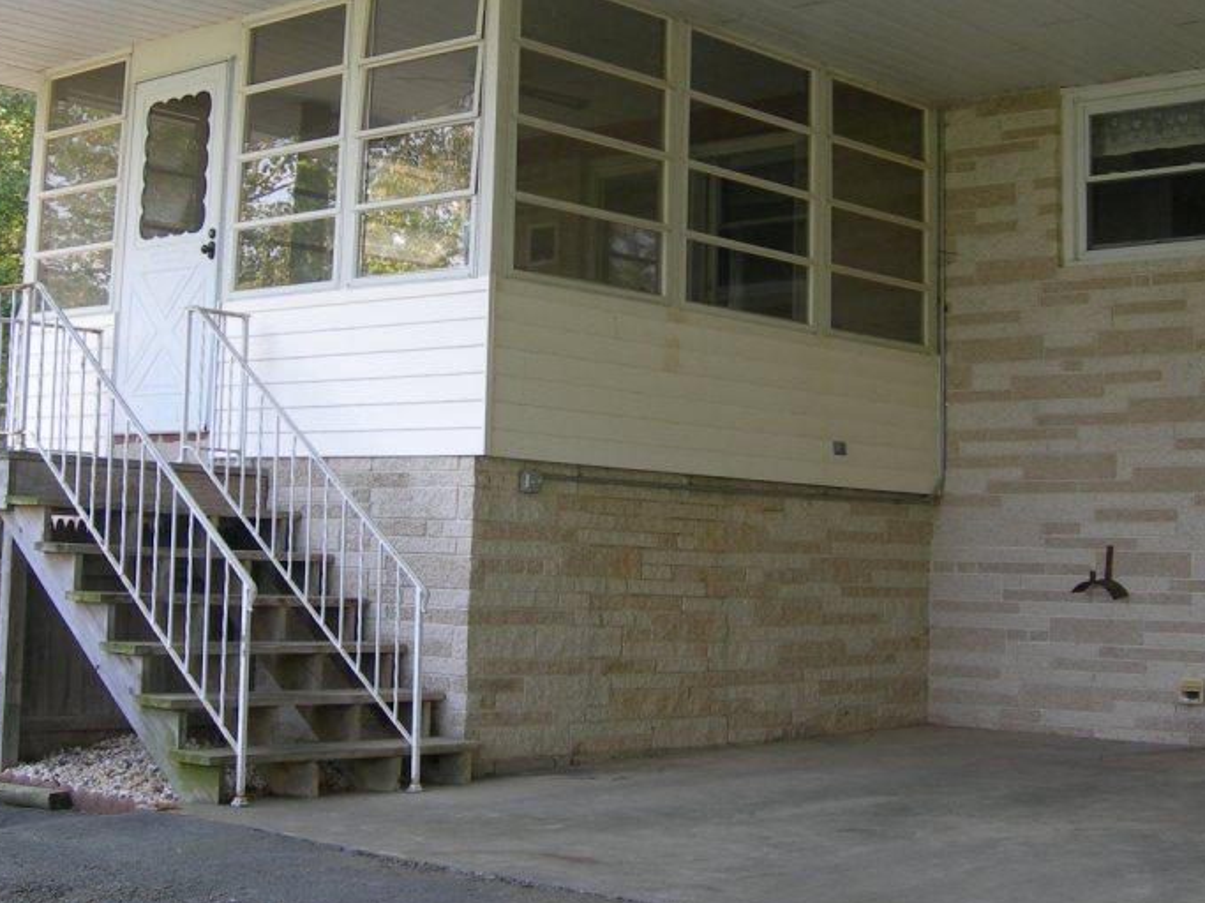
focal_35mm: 57
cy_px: 335
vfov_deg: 25.6
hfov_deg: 33.8
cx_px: 595
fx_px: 1984
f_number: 2.8
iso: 50
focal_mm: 7.8
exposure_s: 1/101
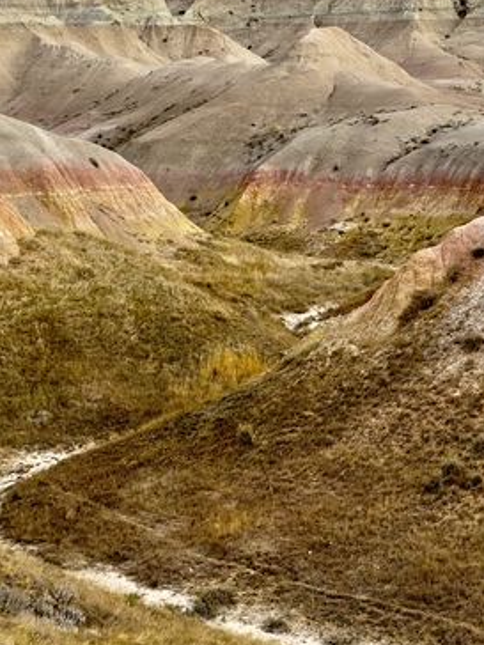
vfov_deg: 17.8
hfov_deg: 13.5
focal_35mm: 110
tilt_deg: -4.5
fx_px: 2051
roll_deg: +2.2
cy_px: 206
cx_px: 257
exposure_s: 1/302
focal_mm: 9
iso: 32
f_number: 2.8
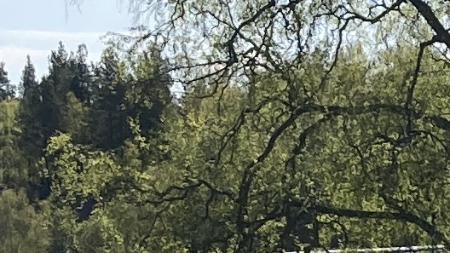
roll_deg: -1.7
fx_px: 2780
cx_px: 905
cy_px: 584
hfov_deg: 8.7
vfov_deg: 5.1
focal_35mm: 233
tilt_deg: -5.8
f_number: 1.8
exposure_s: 1/2558
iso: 25
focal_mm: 3.99
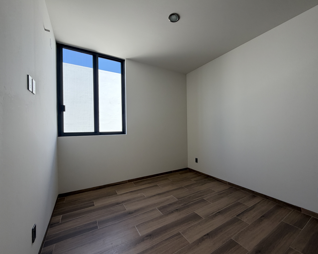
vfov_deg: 84.0
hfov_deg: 96.5
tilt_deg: -0.5
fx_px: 141
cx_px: 174
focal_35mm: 15
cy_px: 128
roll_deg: +0.7
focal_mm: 2.22
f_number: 2.2
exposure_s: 1/143
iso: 50
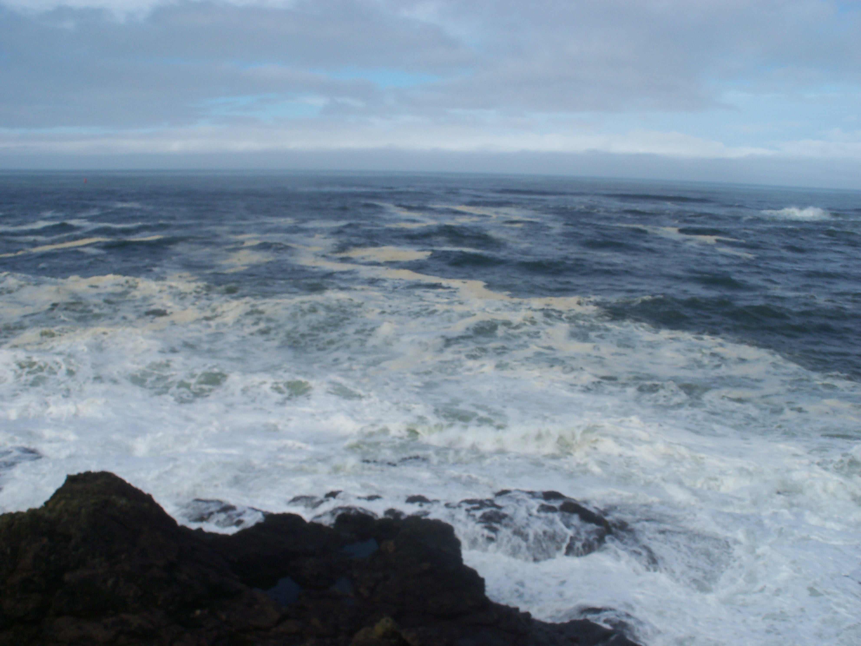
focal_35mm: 35
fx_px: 871
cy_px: 323
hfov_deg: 52.6
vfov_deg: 40.7
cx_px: 430
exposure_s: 1/400
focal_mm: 6.3
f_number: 5.5
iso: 64
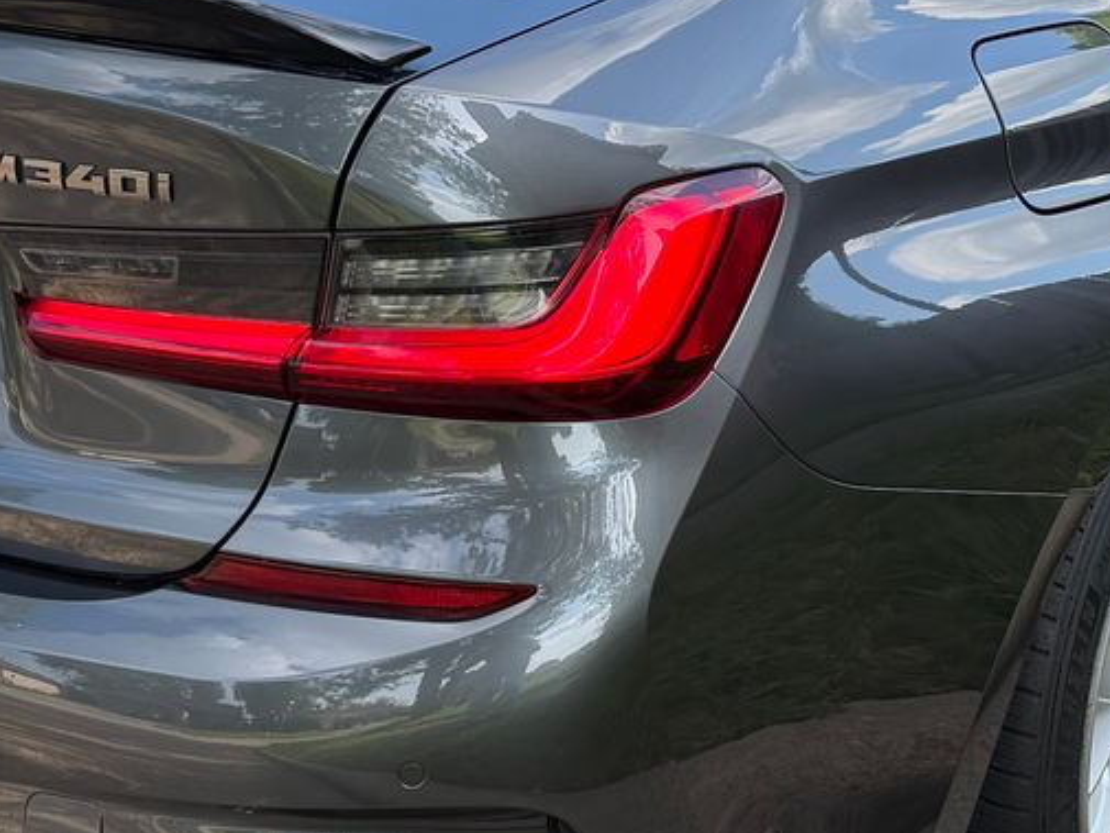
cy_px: 374
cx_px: 545
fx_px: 2438
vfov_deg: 19.4
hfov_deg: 25.7
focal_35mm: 76
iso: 100
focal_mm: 6.76
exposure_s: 1/822
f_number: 1.78
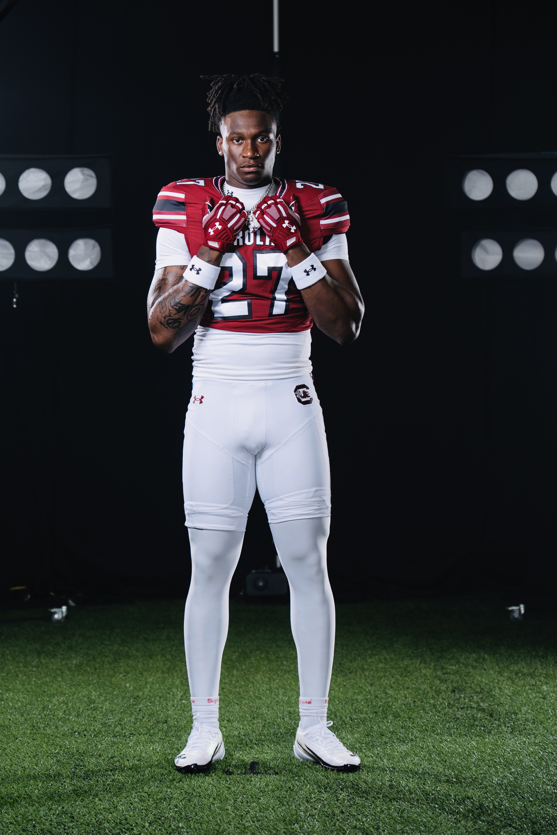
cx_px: 278
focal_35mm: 71
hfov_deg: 19.2
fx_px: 1648
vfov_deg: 28.5
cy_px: 418
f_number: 4
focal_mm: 71
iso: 400
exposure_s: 1/250
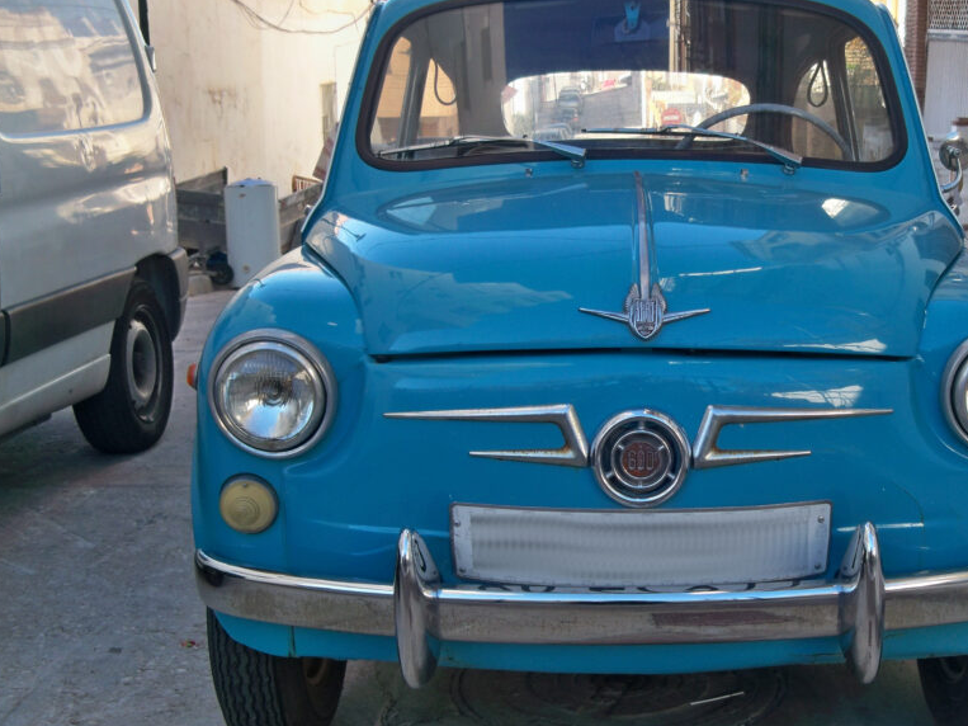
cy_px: 372
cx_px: 642
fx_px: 1314
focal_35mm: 47
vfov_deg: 30.9
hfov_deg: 40.0
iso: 80
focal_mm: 6.2
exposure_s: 1/125
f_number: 3.5
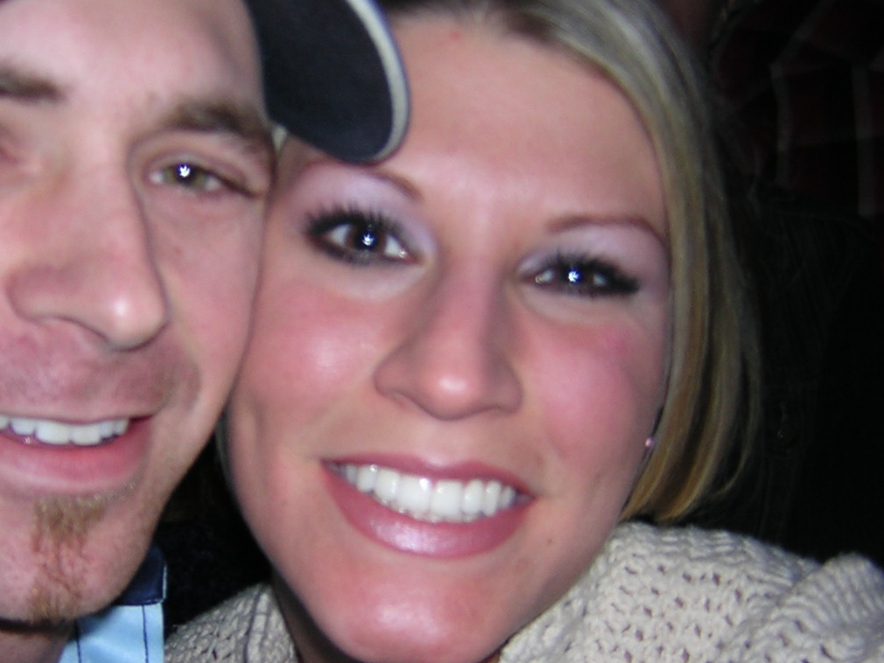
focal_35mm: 57
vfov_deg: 25.6
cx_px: 316
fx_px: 1455
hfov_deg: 33.6
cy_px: 391
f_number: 2.6
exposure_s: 1/60.1
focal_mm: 4.7
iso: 100
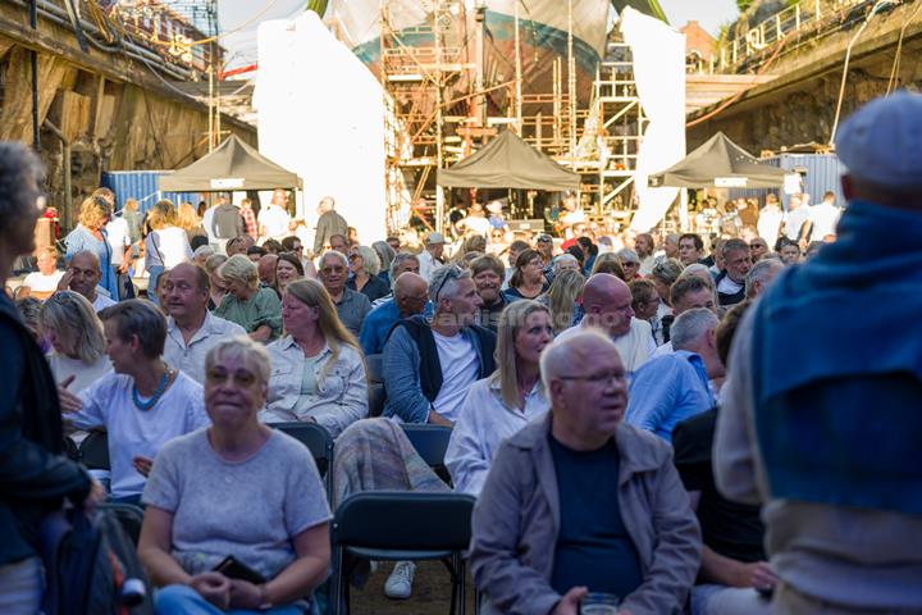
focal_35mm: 50
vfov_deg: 27.0
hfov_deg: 39.6
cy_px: 308
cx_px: 461
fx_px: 1280
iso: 320
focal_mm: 50
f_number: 2.8
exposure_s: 1/1250
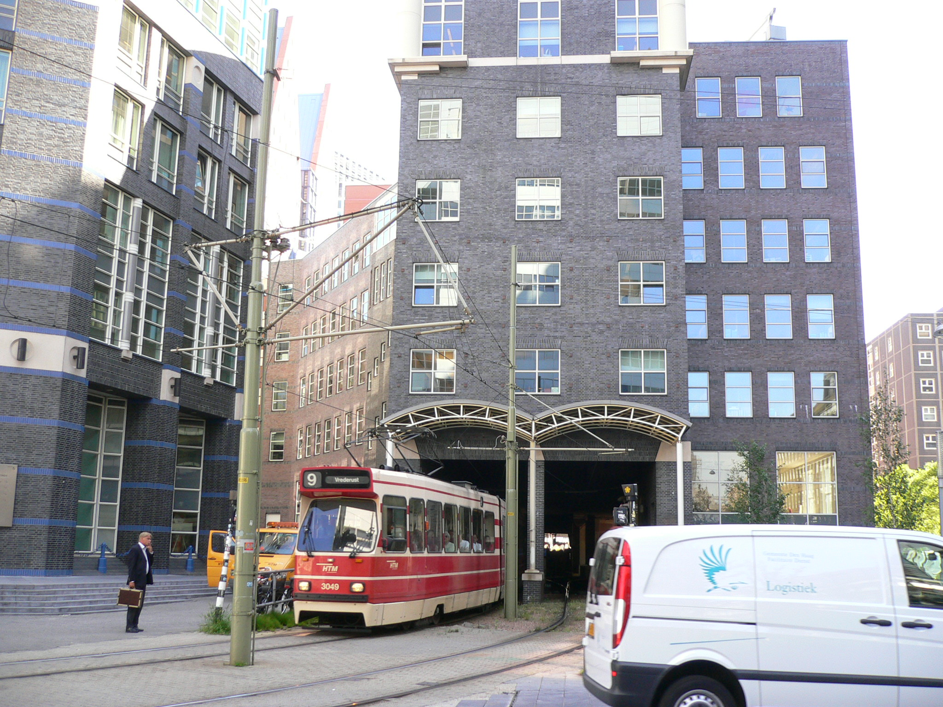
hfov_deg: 52.6
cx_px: 472
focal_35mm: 35
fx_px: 953
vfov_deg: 40.7
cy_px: 354
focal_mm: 5.8
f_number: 2.8
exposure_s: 1/125
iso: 100
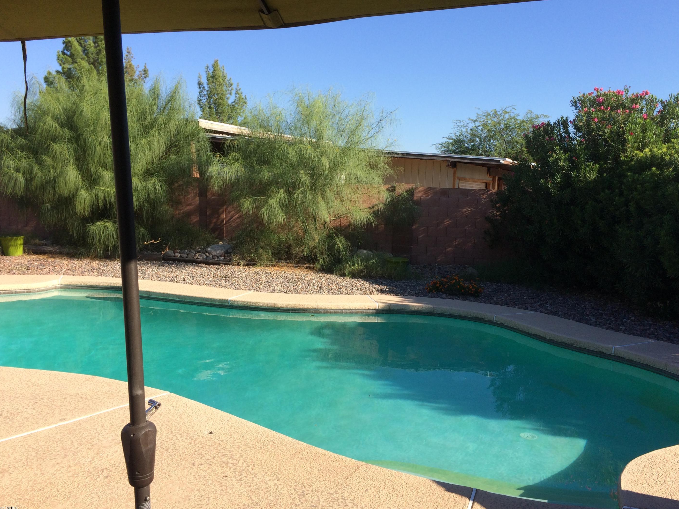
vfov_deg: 45.4
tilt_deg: -7.1
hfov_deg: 58.3
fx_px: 608
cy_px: 253
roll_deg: -2.4
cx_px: 357
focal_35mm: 31
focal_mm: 4.15
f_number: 2.2
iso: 32
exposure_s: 1/1466
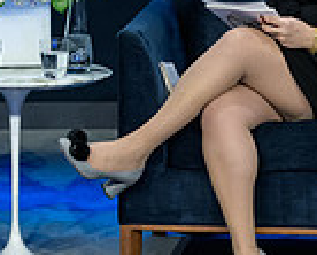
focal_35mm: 457
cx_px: 62
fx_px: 4297
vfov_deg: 3.4
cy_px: -49
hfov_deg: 4.2
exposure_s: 1/200
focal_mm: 116
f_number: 3.2
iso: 1600
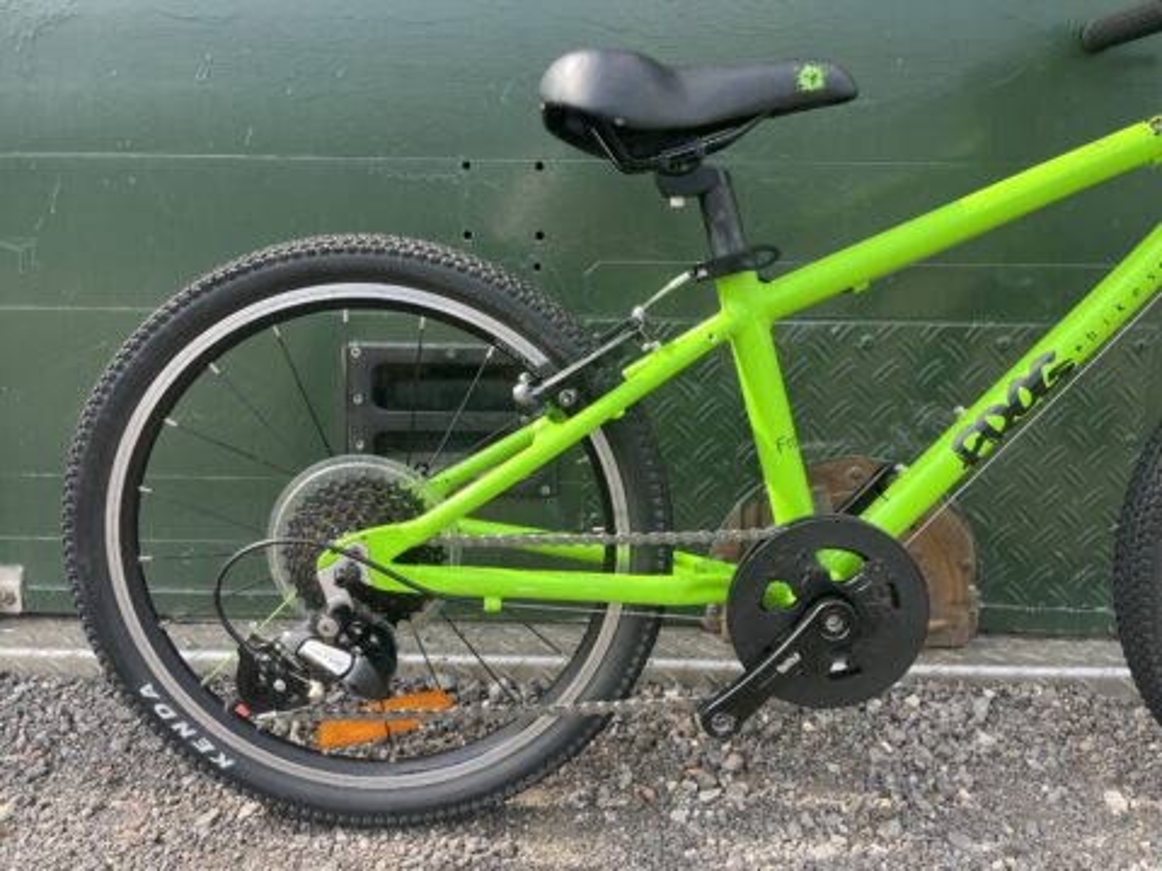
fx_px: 873
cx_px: 581
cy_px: 436
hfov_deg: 67.3
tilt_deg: -10.5
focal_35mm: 26
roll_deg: +1.3
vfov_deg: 53.1
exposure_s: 1/598
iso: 50
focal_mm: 5.1
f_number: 1.6
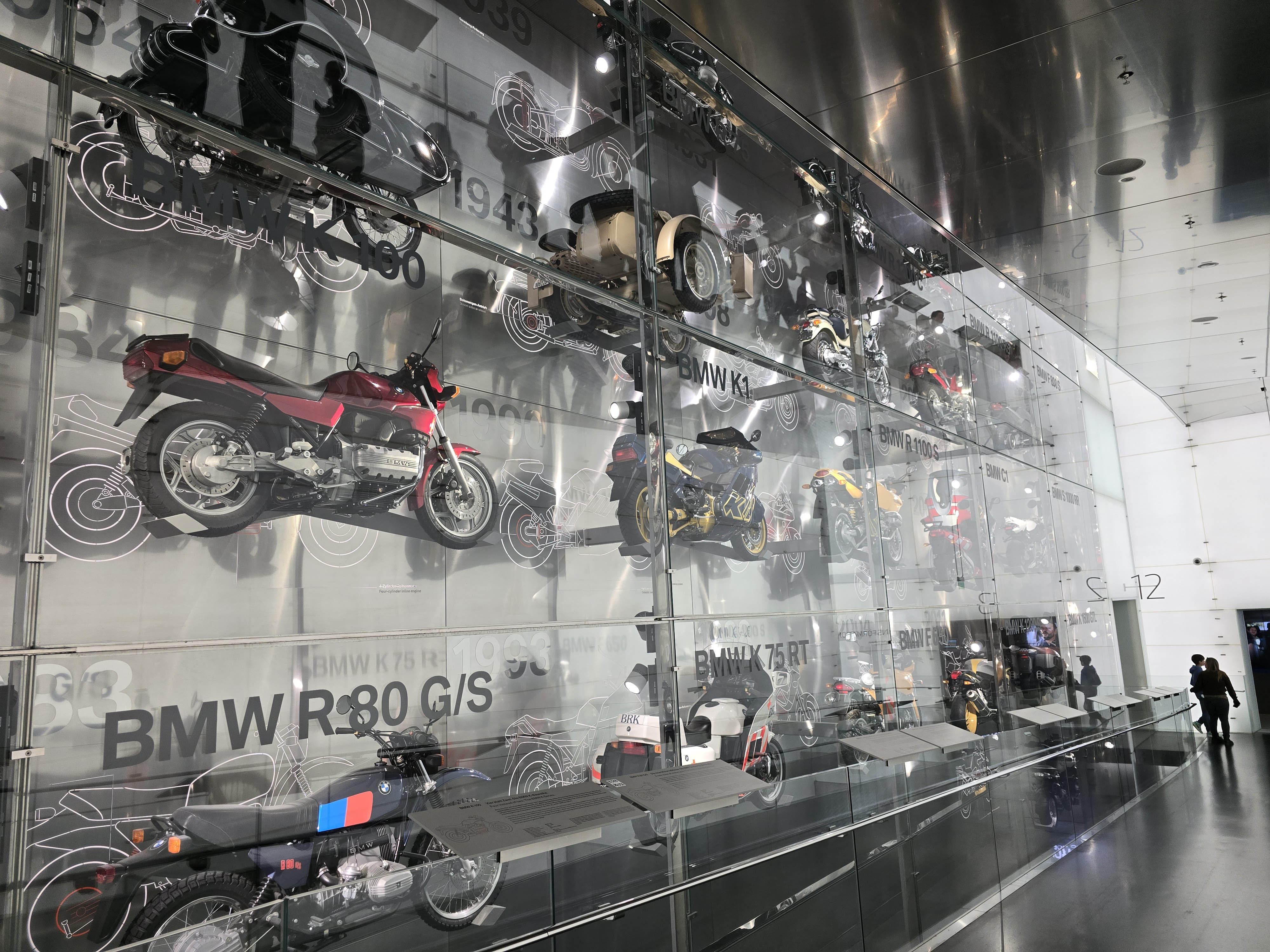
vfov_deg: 58.9
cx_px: 635
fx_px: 844
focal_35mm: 23
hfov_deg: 73.9
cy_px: 476
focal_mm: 6.3
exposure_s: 1/180
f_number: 1.7
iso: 80
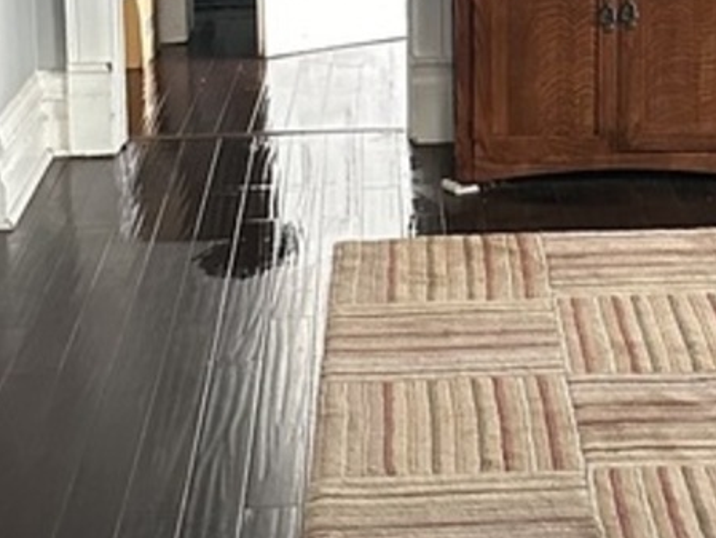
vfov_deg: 18.8
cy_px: 49
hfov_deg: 25.1
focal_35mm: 77
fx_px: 1593
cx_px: 527
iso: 1000
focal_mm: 6.86
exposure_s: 1/58
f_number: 1.78
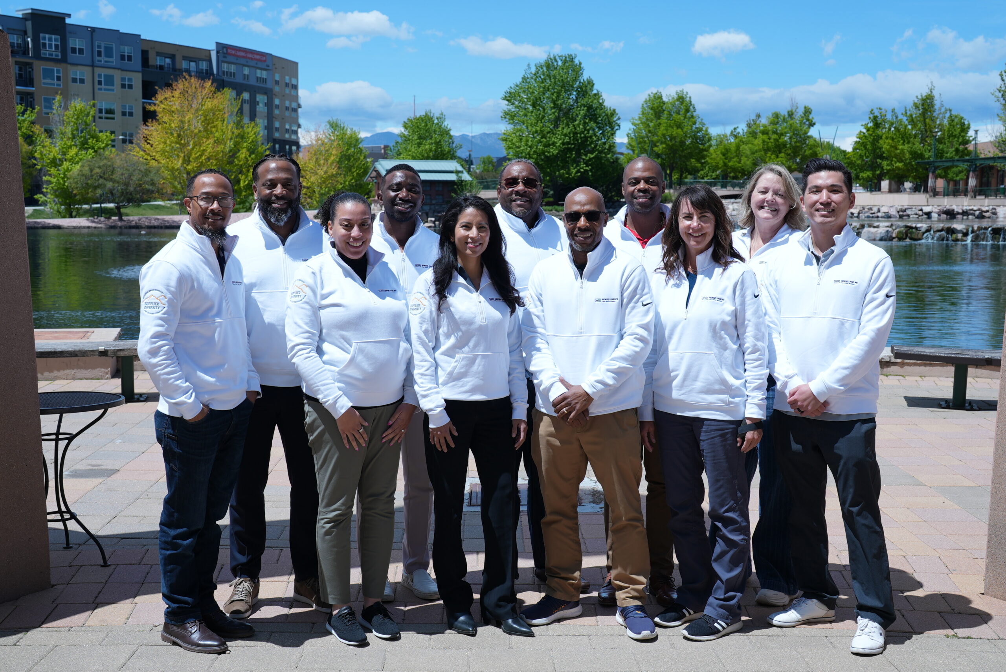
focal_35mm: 50
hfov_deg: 39.6
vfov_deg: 27.0
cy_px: 336
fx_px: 1398
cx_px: 503
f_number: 7.1
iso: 80
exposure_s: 1/320
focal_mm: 50
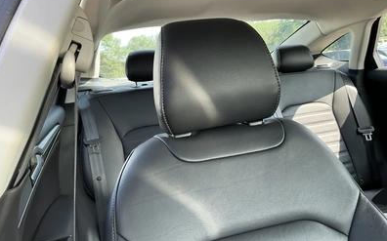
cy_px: 100
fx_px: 316
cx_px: 193
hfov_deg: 62.9
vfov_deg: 41.6
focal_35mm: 30
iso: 32
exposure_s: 1/122
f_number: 1.8
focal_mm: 3
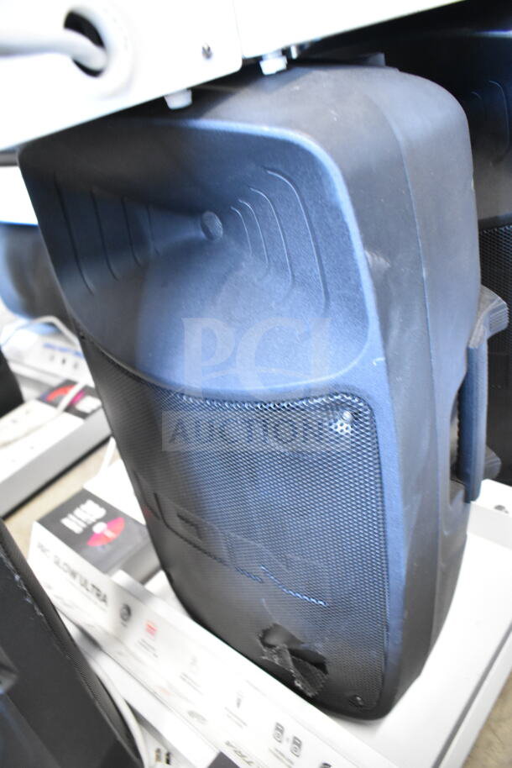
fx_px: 576
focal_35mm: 27
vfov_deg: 67.4
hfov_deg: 48.0
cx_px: 256
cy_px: 384
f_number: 3.5
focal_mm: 18
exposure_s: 1/30
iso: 3600
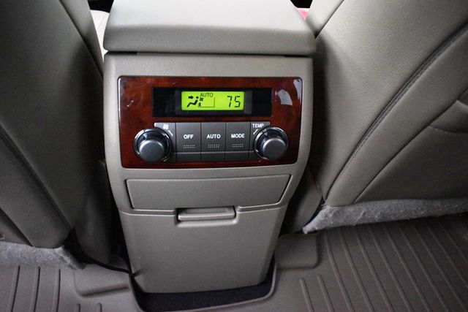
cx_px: 234
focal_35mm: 27
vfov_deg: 48.0
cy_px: 156
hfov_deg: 67.4
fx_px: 351
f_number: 3.5
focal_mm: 18
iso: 7200
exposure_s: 1/125
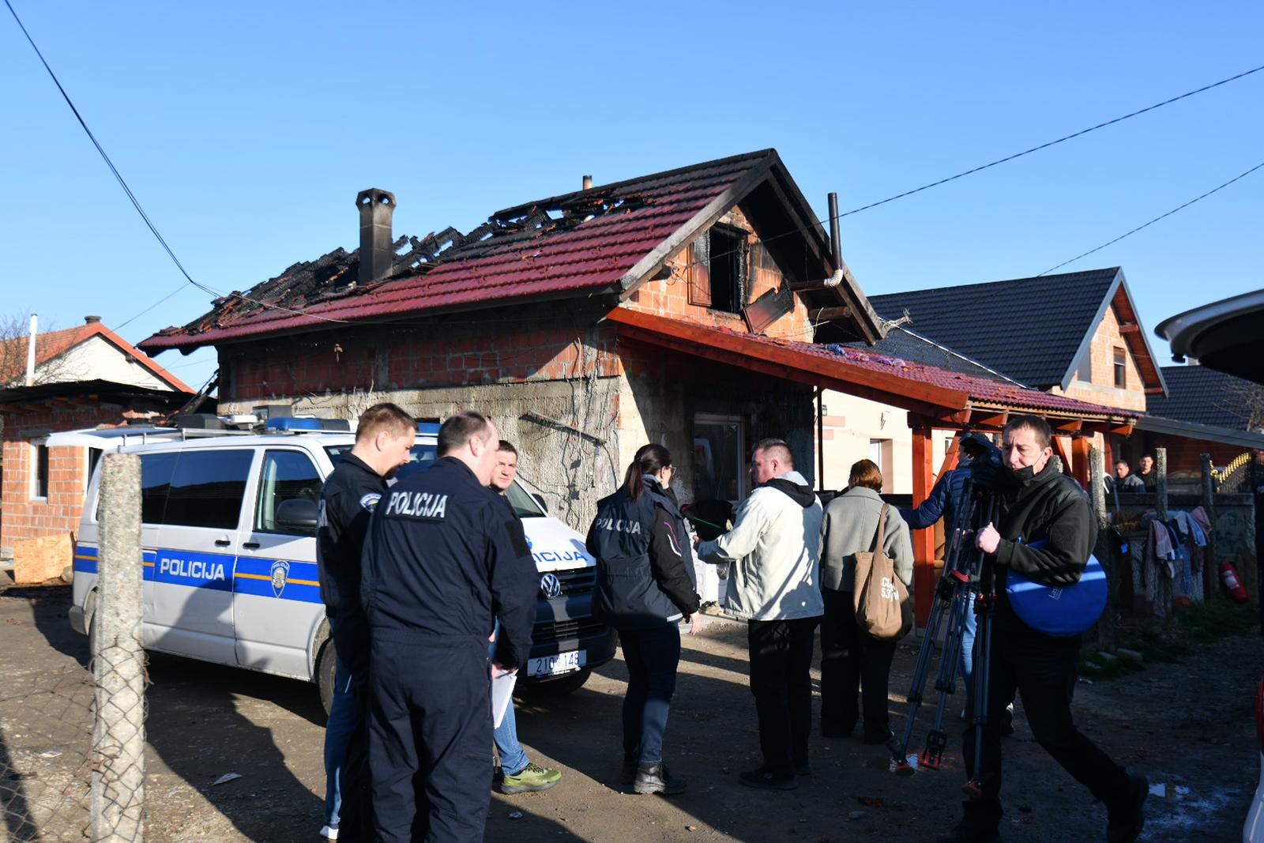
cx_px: 632
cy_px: 422
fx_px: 1124
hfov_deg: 58.7
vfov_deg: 41.1
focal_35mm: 32
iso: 64
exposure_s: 1/400
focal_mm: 32
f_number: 5
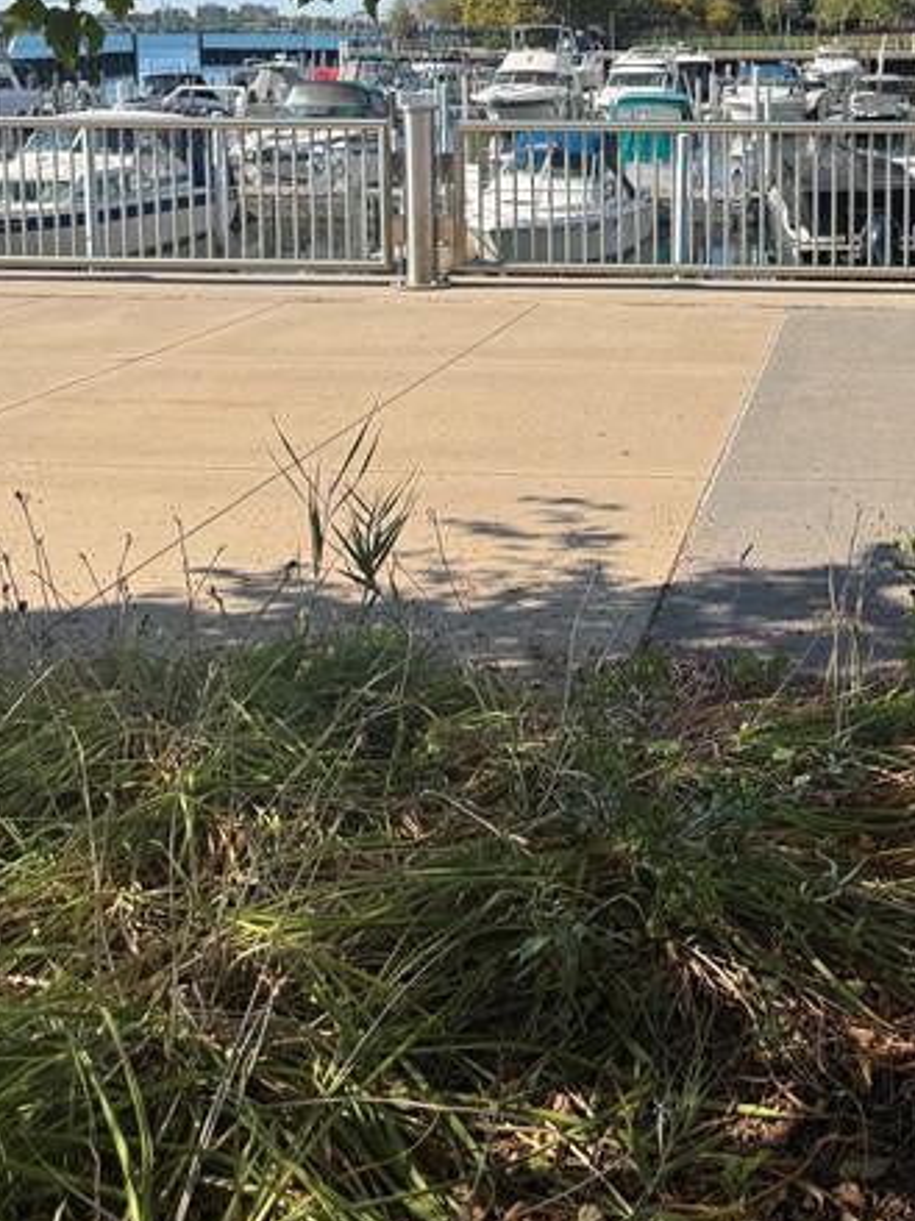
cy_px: 214
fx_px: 1481
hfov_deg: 33.3
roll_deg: +0.0
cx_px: 740
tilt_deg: -7.9
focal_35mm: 42
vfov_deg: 42.4
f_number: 1.78
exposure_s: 1/2959
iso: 80
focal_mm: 6.76
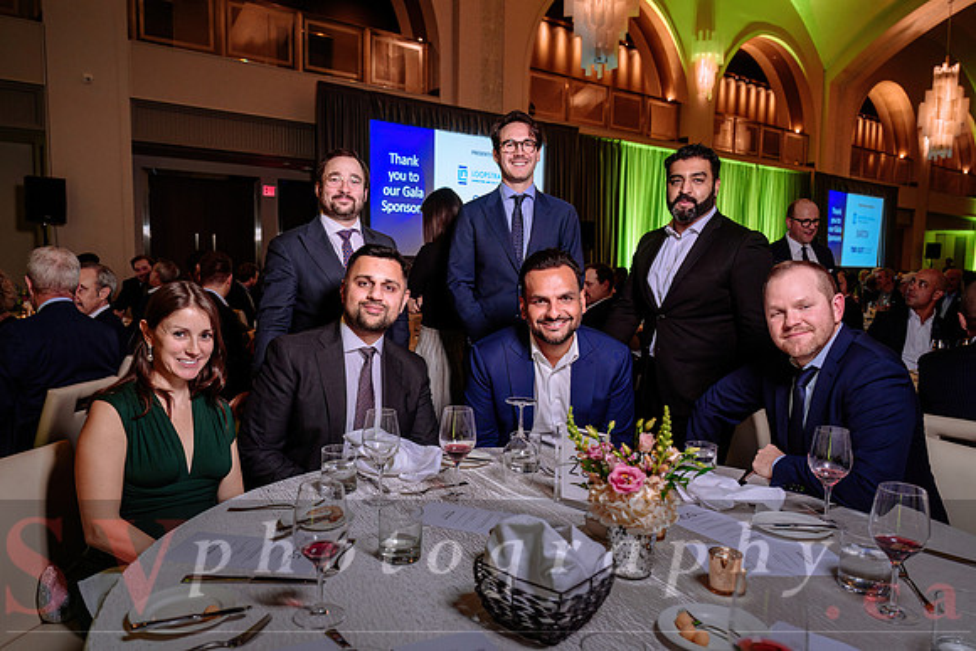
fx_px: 751
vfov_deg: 46.9
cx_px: 465
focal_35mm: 28
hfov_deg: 66.0
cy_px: 343
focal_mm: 26
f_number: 4
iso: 1000
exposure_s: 1/60
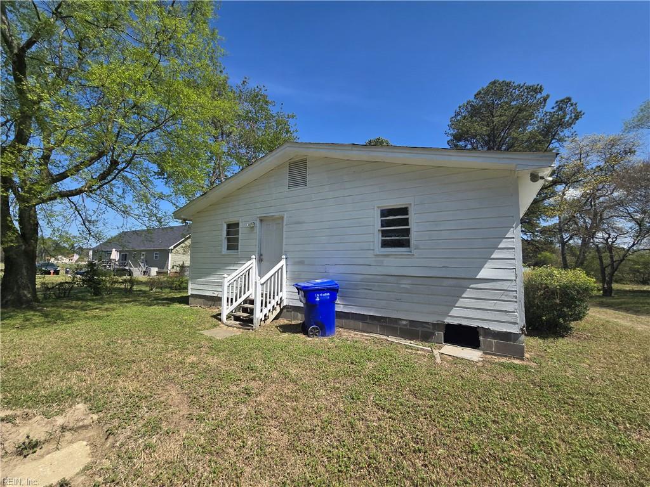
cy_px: 244
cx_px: 325
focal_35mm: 13
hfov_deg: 106.2
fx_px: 244
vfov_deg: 89.9
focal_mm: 2.2
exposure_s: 1/2314
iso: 50
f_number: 2.2
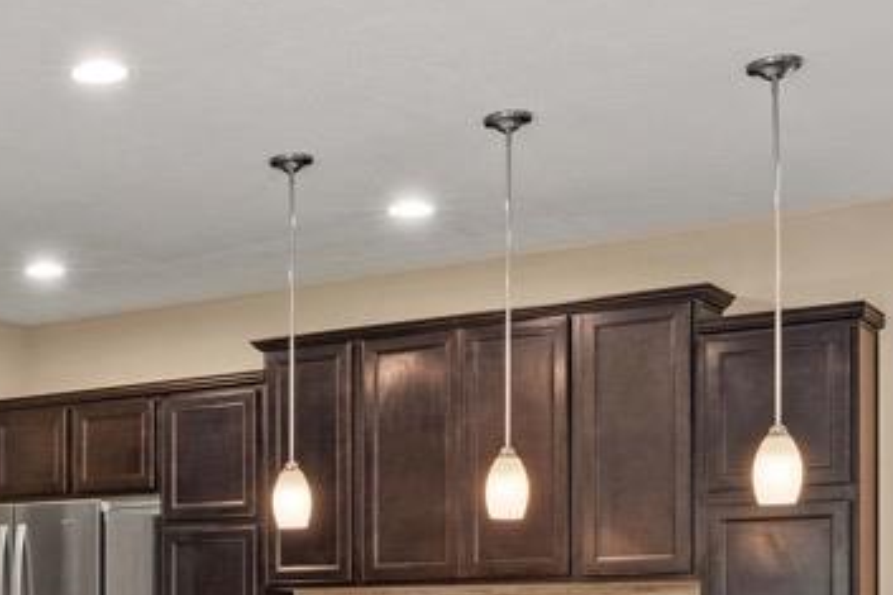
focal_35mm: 68
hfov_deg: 27.2
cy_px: 666
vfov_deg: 19.1
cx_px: -86
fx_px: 1686
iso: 250
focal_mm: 16
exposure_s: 1
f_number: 9
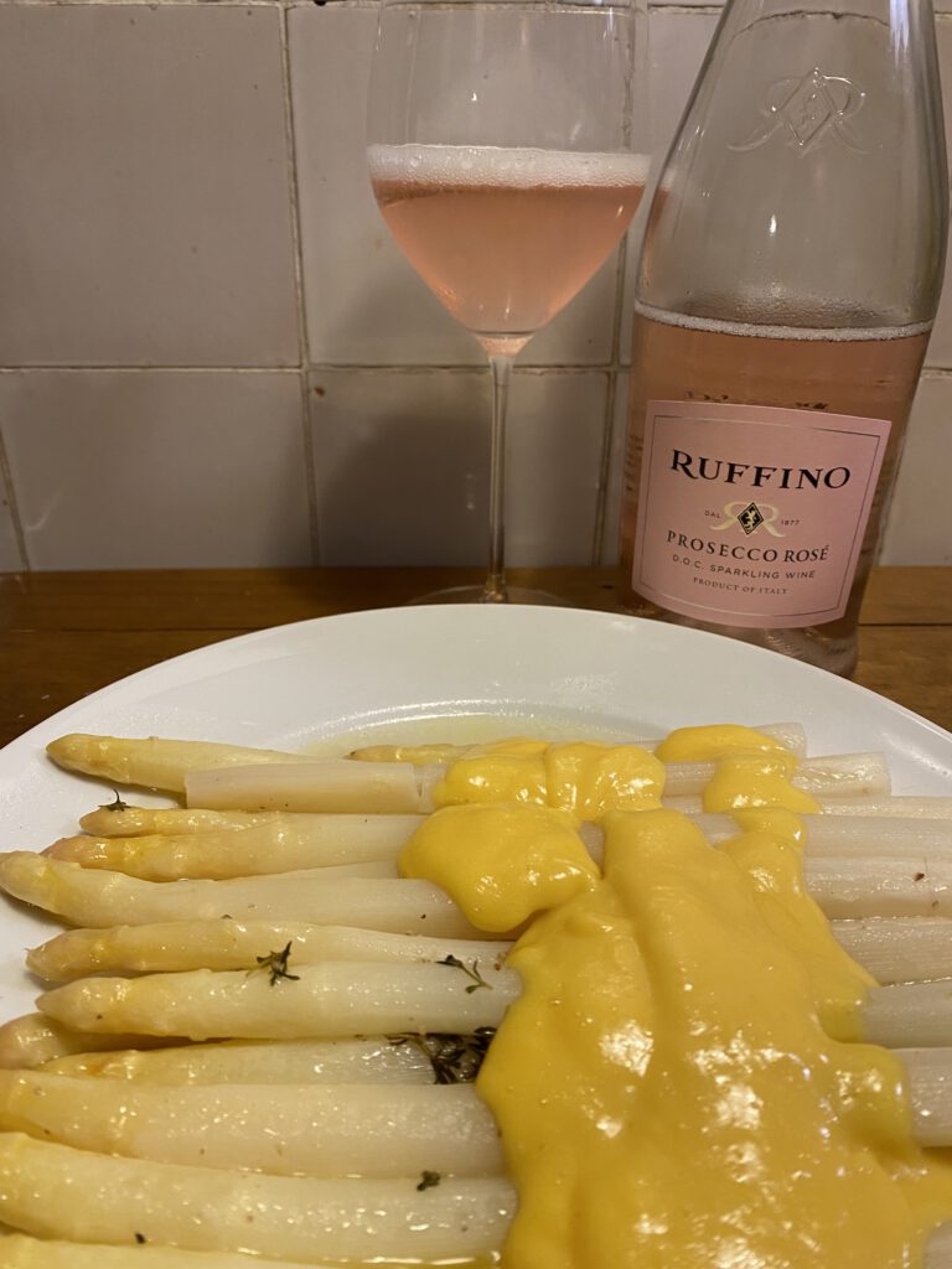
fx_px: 953
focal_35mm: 26
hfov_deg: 53.1
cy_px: 634
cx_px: 476
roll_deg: -1.1
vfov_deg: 67.3
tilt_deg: -26.2
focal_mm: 4.25
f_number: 1.8
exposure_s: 1/50
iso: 125
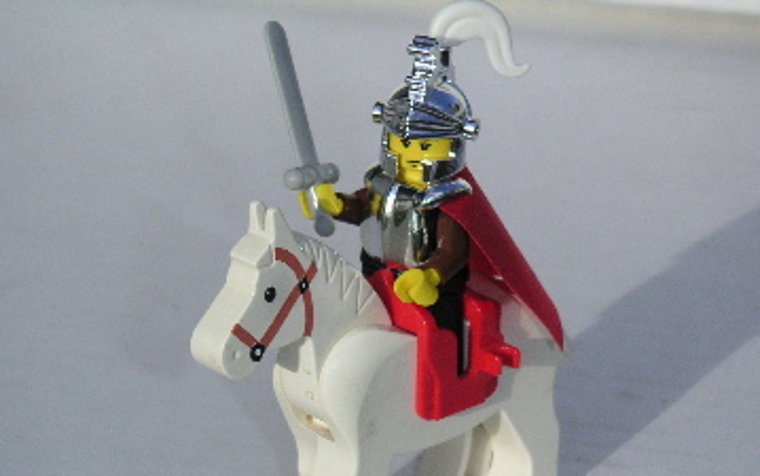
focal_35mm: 131
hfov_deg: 15.9
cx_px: 370
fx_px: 2715
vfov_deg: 10.0
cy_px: 309
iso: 160
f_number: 8
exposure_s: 1/350
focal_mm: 17.1
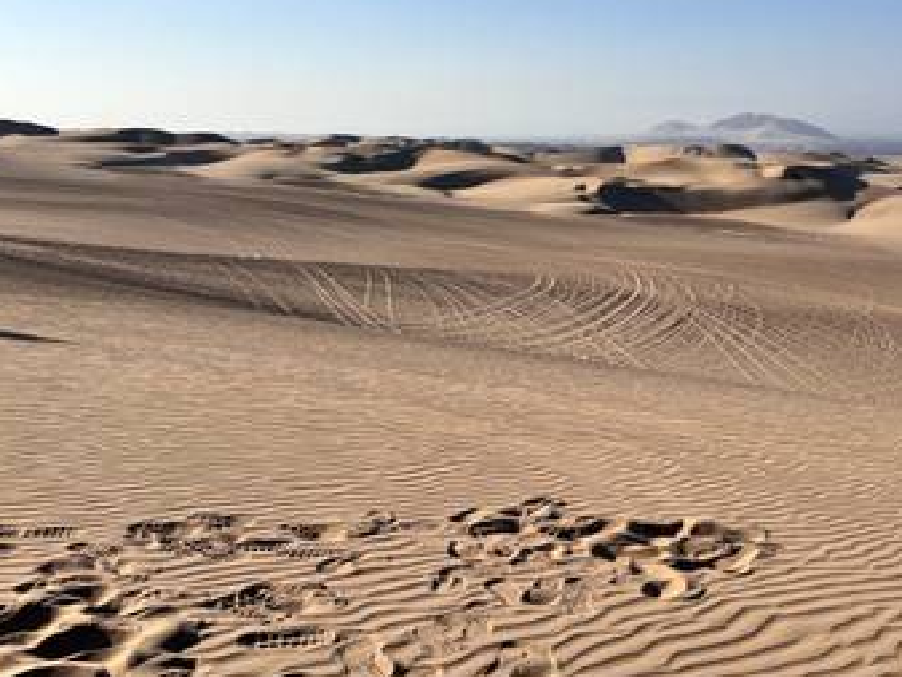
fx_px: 964
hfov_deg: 49.6
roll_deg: -0.1
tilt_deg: -7.3
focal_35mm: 37
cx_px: 573
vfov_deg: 38.3
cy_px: 230
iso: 50
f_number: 1.6
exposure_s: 1/5076
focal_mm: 5.96
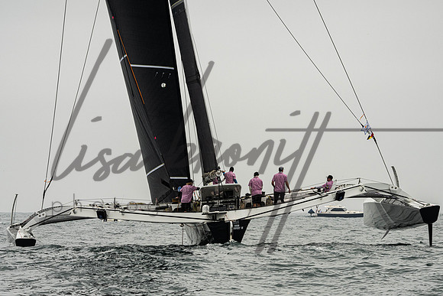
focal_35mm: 270
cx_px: 212
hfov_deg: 7.6
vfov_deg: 5.1
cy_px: 160
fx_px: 3324
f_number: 13
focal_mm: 240
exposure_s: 1/1000
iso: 500
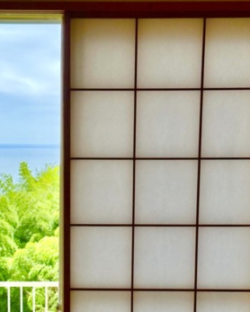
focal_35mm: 81
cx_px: 82
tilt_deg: -8.5
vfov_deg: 23.1
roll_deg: -0.8
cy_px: 258
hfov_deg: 18.9
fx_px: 748
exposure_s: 1/1608
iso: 100
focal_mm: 6.76
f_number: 1.78
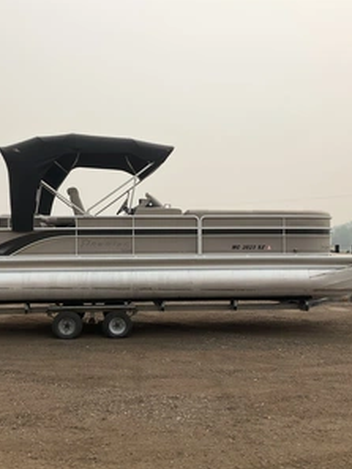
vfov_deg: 47.8
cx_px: 158
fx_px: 528
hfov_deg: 36.8
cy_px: 234
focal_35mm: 39
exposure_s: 1/3788
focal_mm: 3
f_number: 1.8
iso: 25
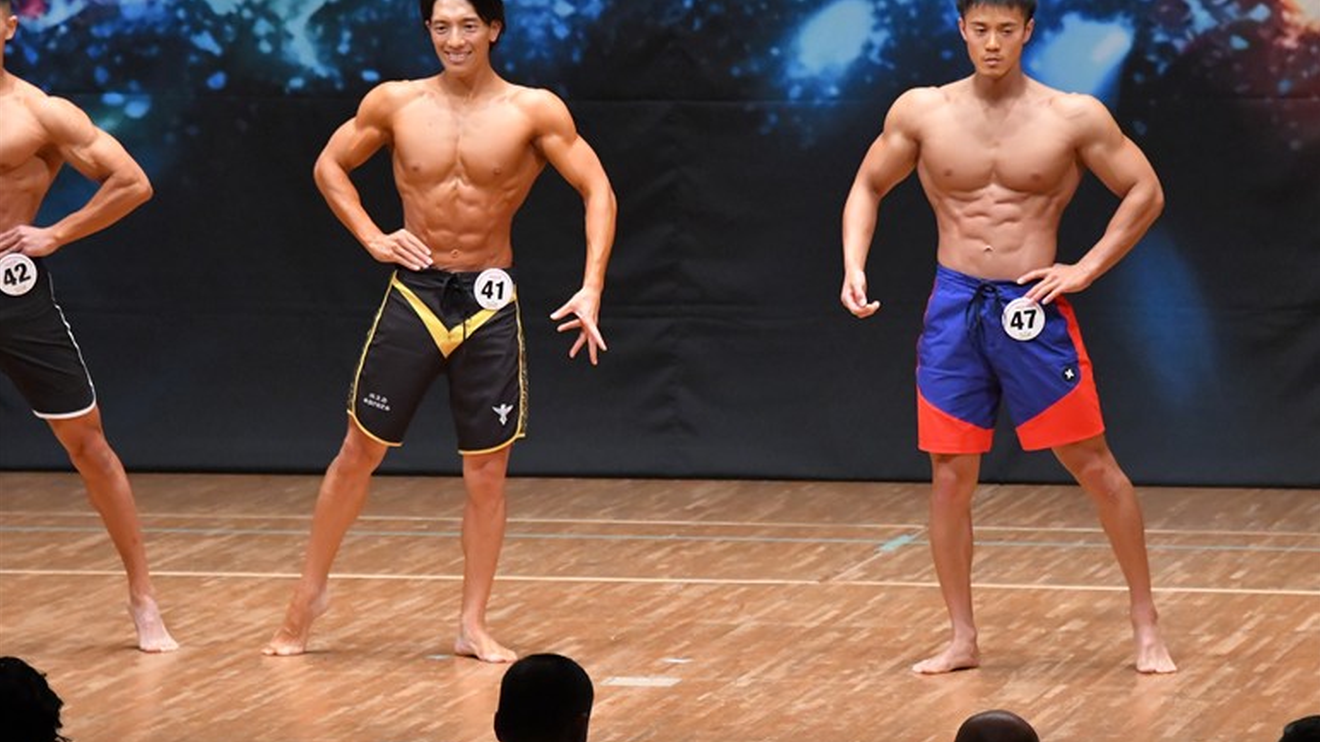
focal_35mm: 268
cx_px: 661
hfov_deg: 8.1
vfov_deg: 4.5
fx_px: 9379
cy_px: 330
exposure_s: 1/400
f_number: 5.6
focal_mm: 170
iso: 8000
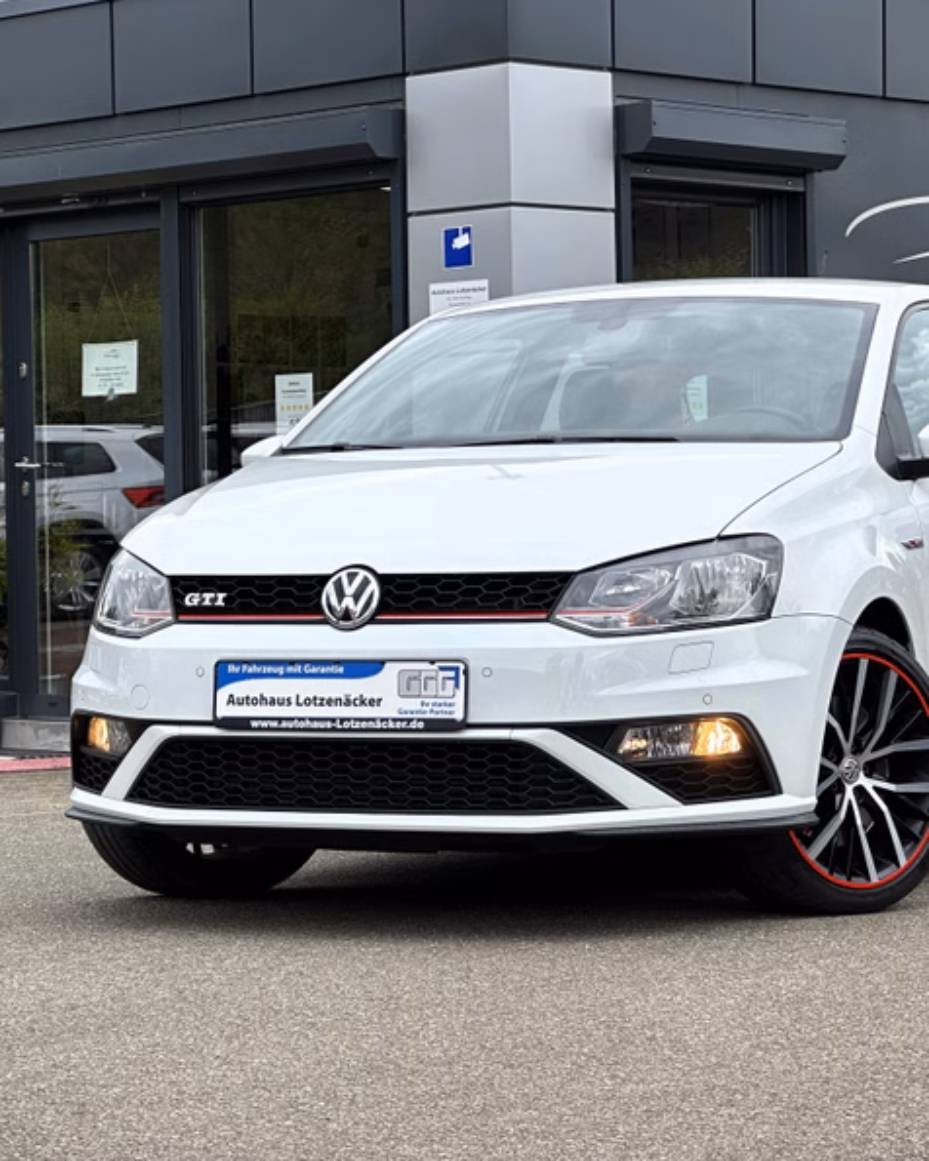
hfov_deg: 15.2
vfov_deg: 19.0
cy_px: 580
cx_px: 531
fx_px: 3471
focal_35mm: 101
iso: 32
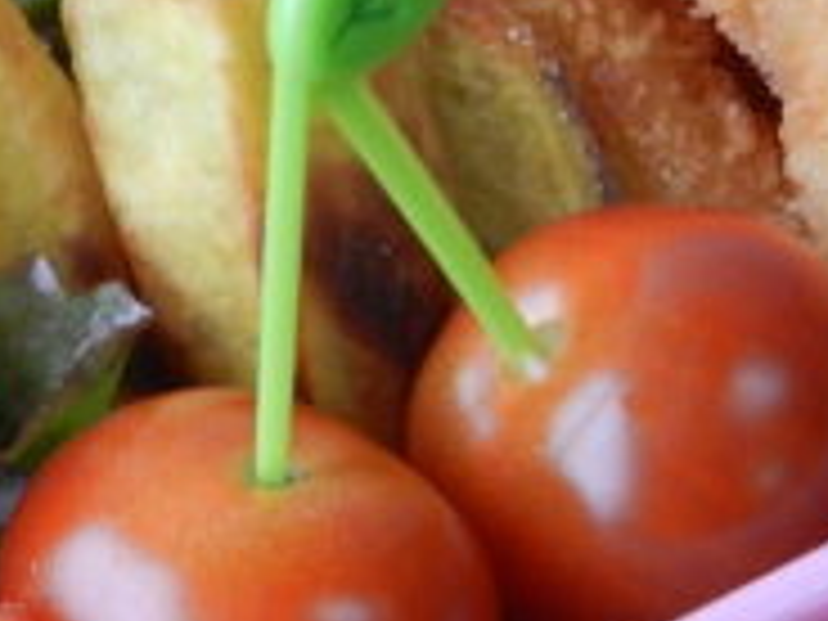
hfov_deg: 5.9
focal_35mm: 335
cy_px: 205
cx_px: -72
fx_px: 8013
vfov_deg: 4.4
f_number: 5.1
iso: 400
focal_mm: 22.2
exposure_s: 1/15
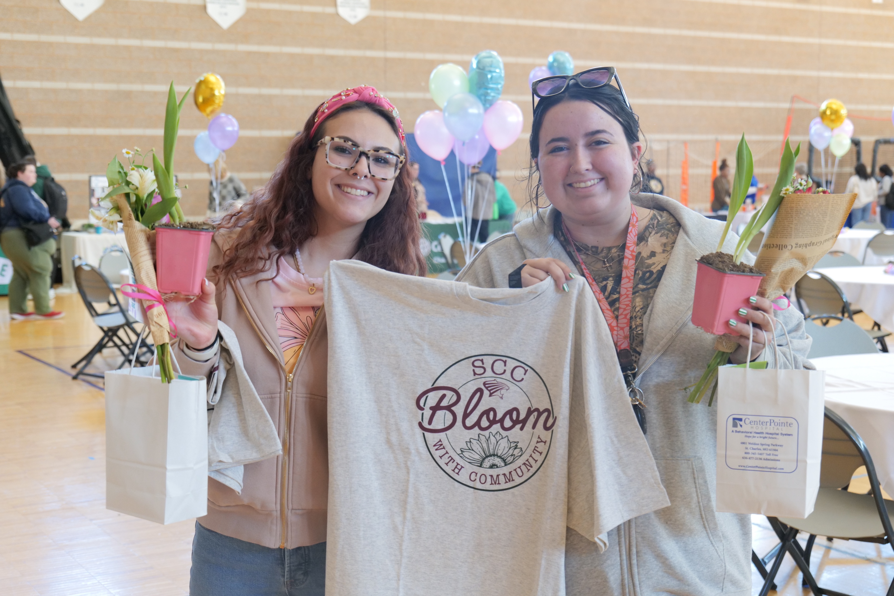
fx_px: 1316
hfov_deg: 37.5
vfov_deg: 25.5
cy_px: 298
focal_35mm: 53
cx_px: 447
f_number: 5.4
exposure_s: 1/60
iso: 3200
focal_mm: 53
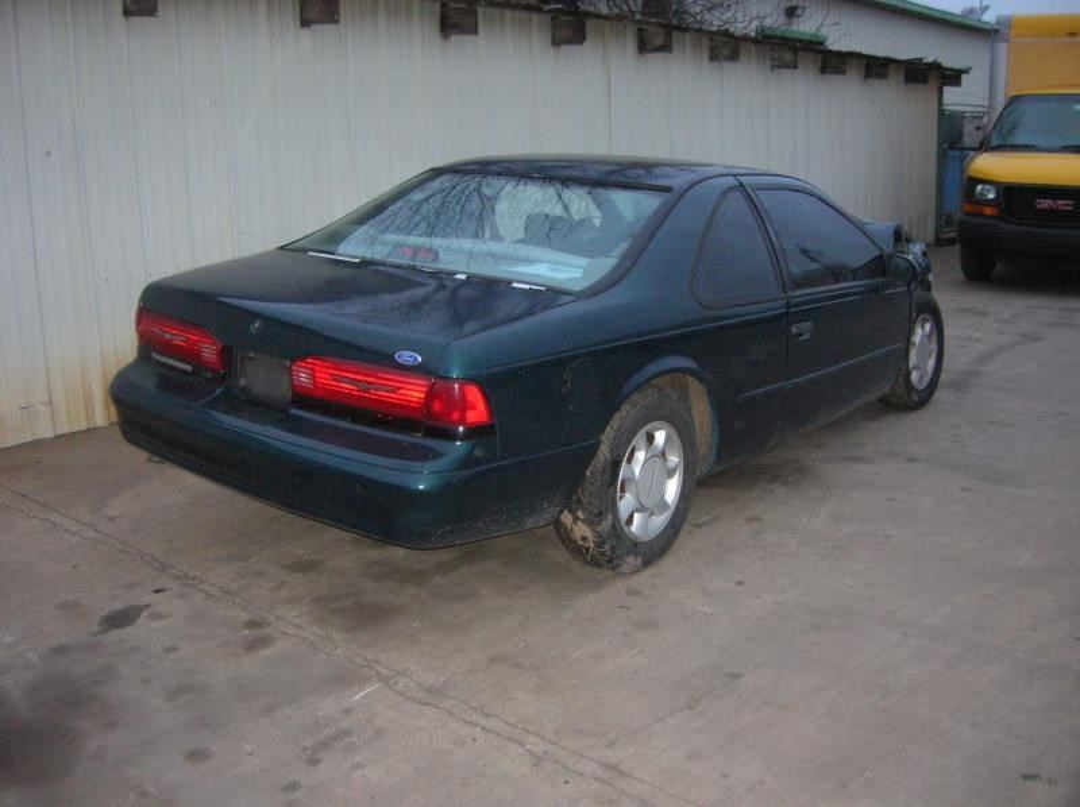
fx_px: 1060
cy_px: 404
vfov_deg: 41.7
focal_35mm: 34
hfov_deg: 54.0
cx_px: 540
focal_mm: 5.7
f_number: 2.9
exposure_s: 1/60.1
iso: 200
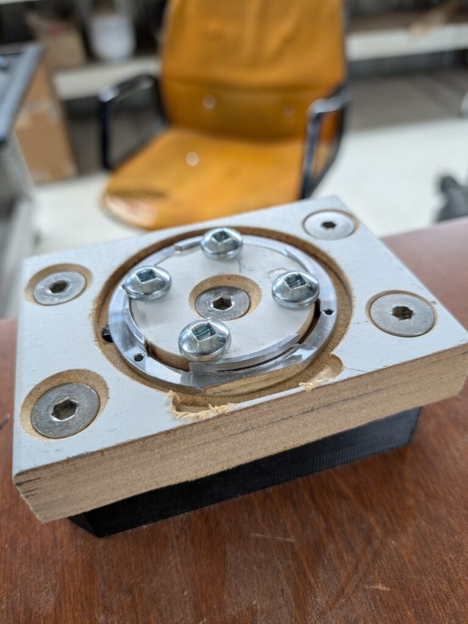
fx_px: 433
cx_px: 234
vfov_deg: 71.6
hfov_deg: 56.8
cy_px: 312
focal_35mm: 24
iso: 72
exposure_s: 1/30
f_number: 1.7
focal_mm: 4.53
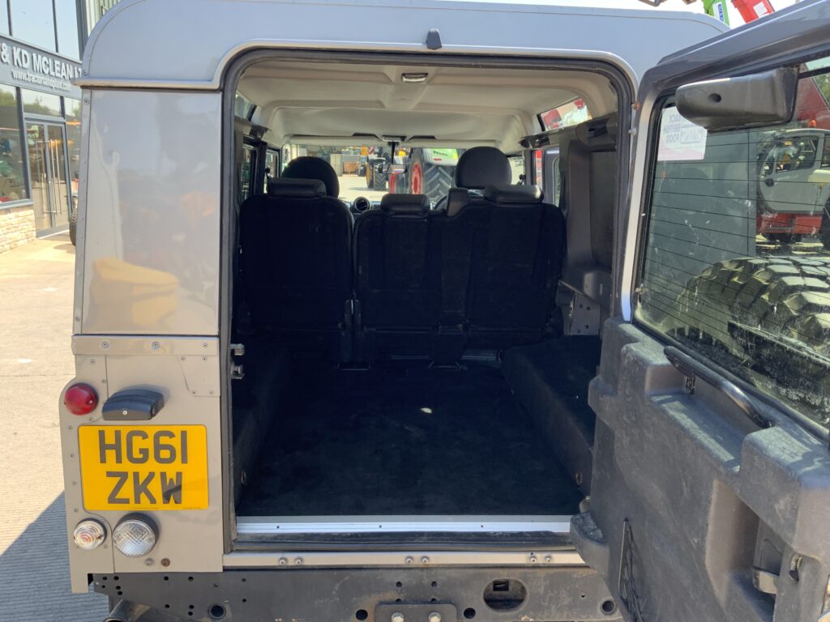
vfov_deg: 48.2
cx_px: 415
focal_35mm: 29
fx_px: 695
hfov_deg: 61.7
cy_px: 311
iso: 16
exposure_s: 1/189
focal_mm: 3
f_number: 1.8
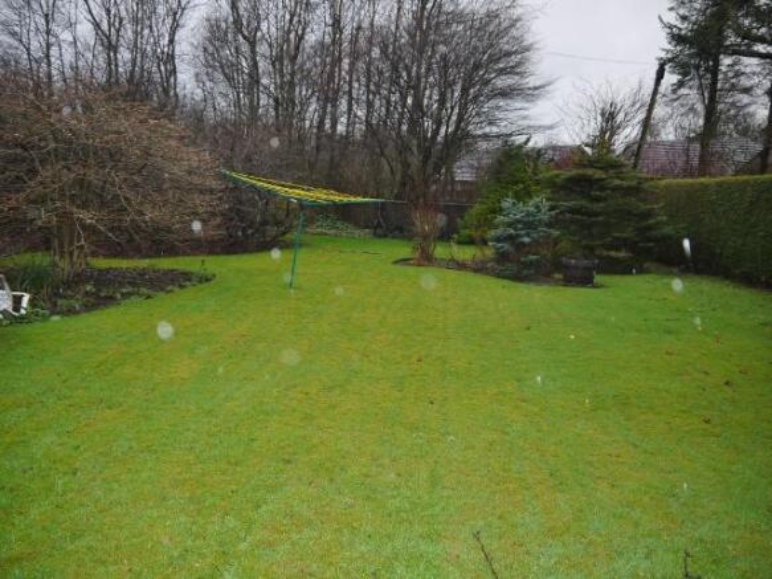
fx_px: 624
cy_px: 290
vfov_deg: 49.7
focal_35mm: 28
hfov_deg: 63.5
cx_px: 386
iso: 250
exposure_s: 1/125
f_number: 3.5
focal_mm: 14
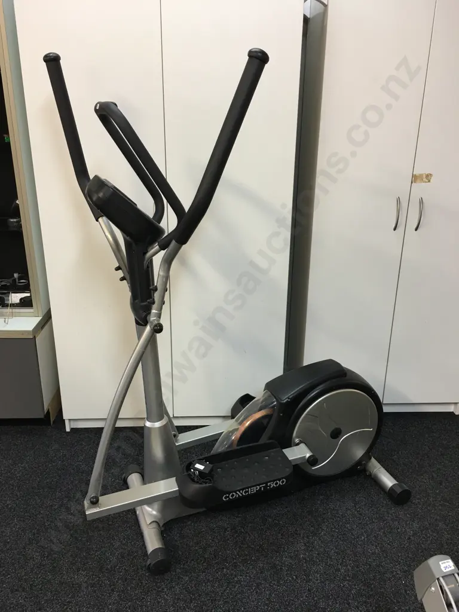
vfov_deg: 61.7
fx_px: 513
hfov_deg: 48.2
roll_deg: -1.6
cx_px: 230
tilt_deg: -20.1
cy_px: 306
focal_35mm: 29
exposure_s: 1/17
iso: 40
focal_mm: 4.15
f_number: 2.2
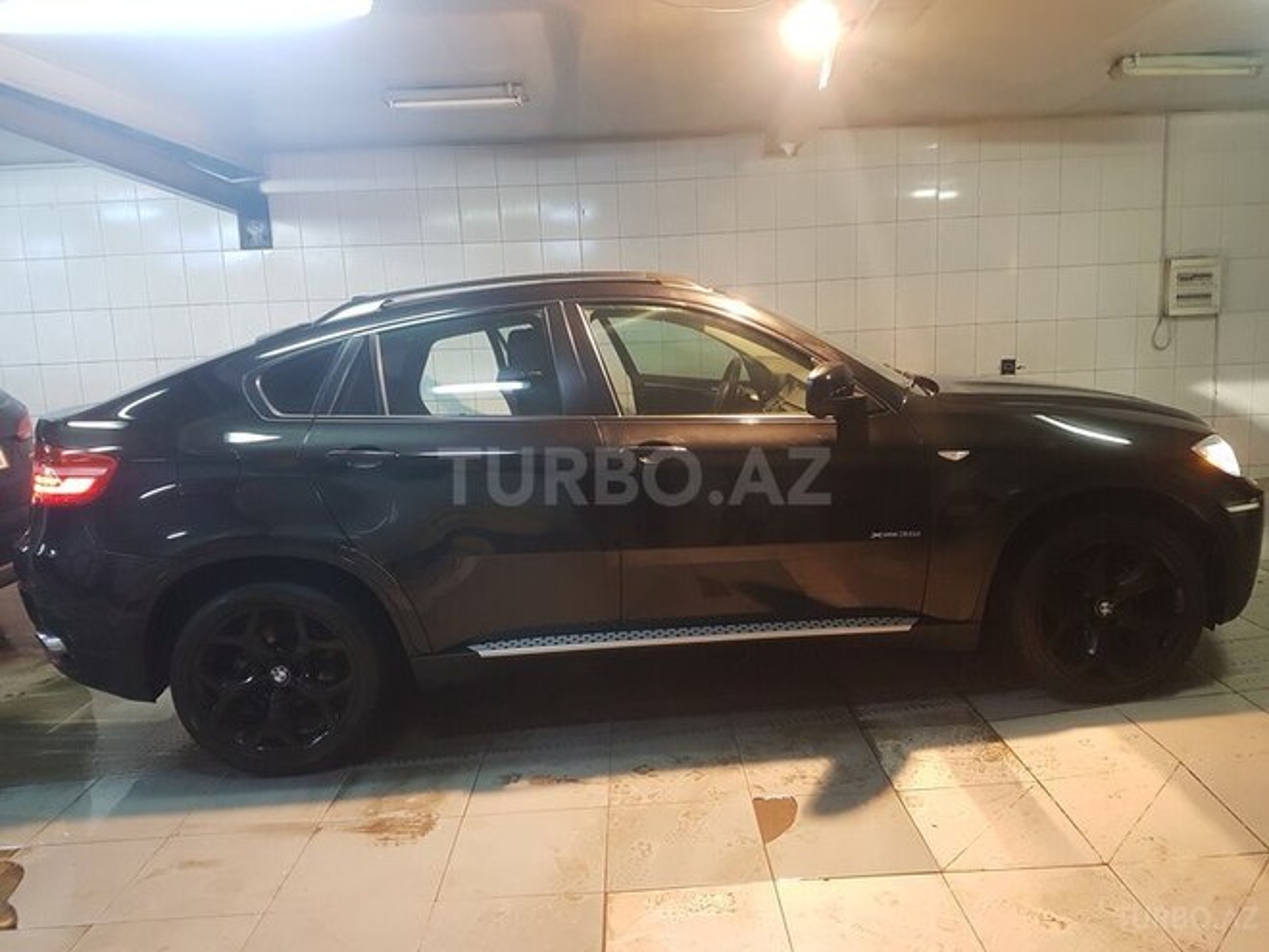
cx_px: 634
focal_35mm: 26
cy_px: 476
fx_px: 953
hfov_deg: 67.3
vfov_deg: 53.1
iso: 200
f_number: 1.7
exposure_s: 1/20
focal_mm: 4.2
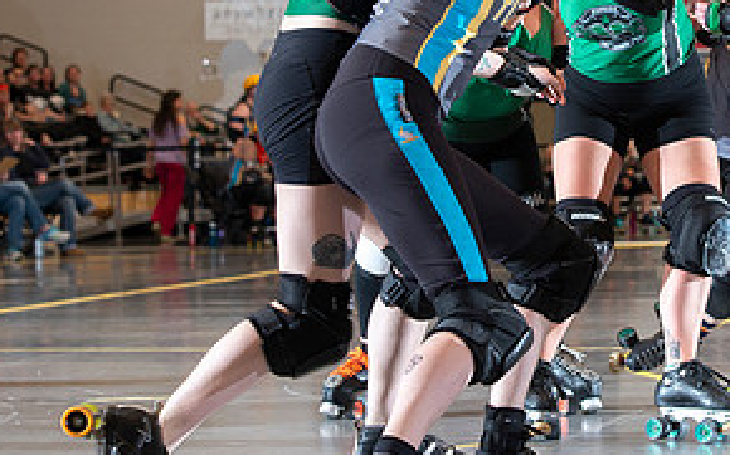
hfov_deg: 13.1
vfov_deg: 8.2
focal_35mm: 159
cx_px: 614
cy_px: 72
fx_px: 3162
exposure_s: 1/160
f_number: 5.6
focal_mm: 78
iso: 640
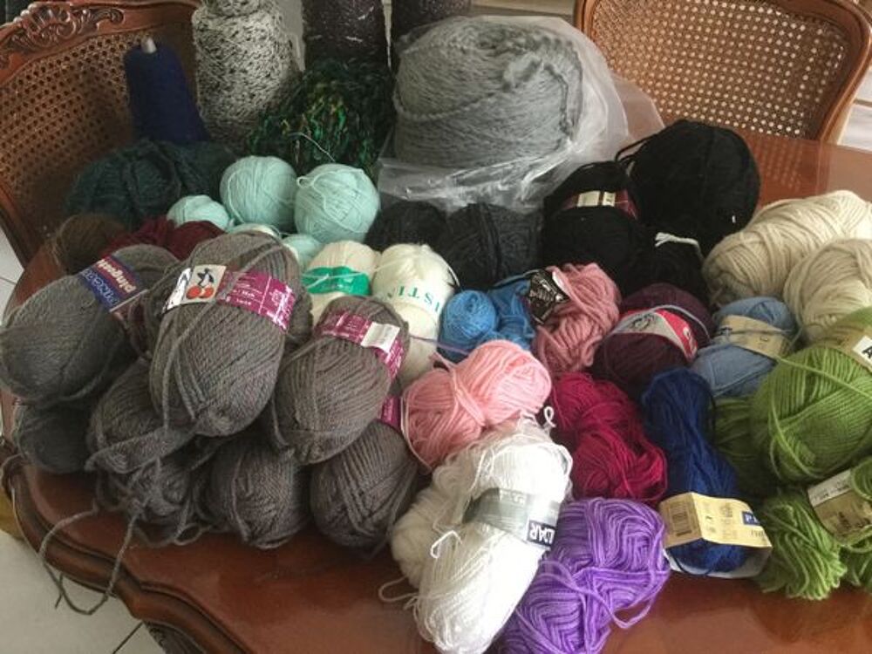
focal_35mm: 31
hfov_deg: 58.4
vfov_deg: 45.4
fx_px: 781
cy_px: 327
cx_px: 436
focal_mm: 3.3
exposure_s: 1/25
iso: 200
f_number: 2.4
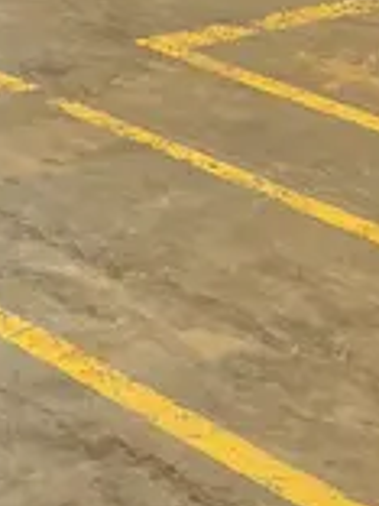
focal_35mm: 122
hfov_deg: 10.7
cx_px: -476
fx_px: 1781
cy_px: -232
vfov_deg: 15.1
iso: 125
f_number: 1.6
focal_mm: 5.1
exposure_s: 1/60
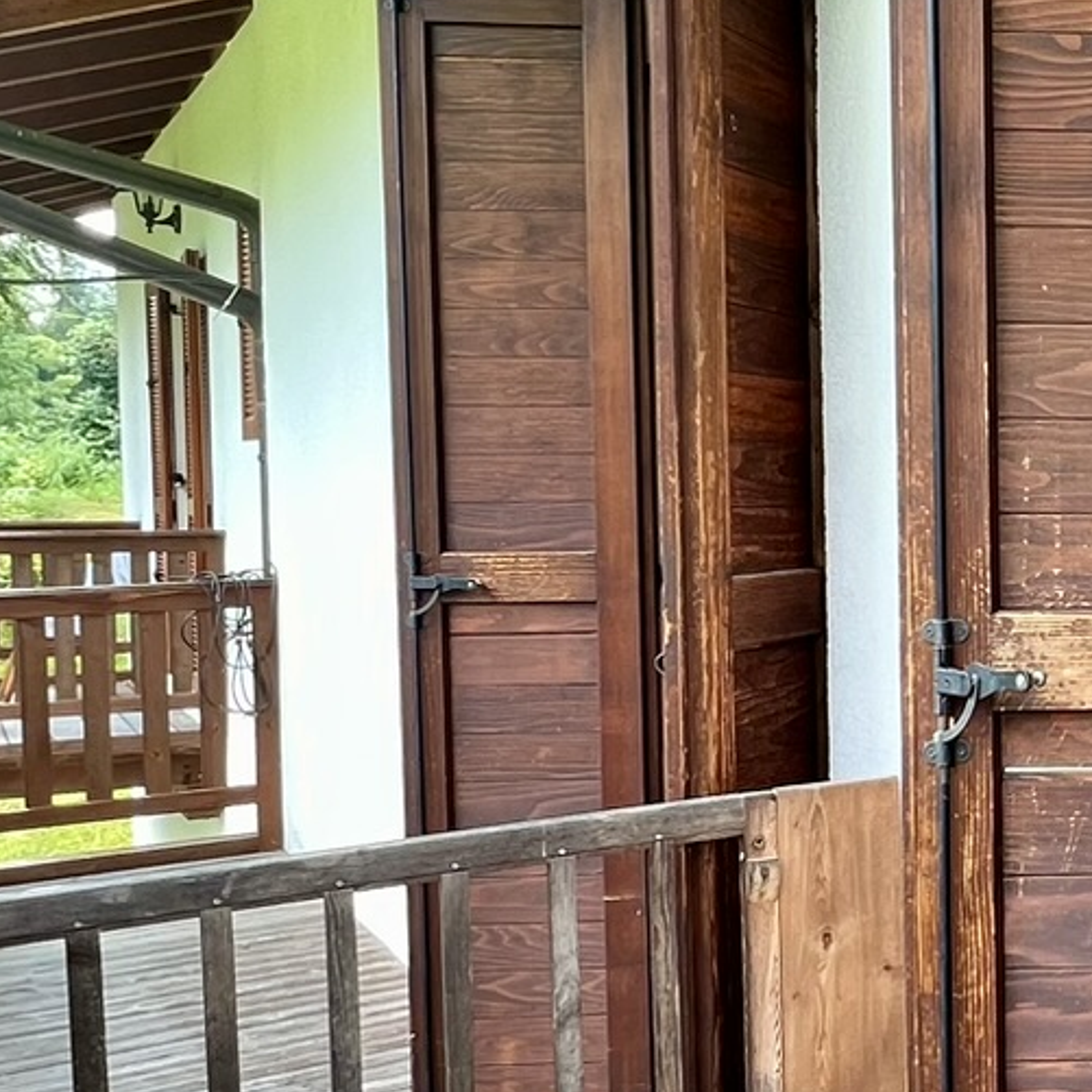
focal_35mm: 47
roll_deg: +0.3
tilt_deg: -2.3
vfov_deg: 36.1
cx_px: 1595
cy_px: 562
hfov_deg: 26.9
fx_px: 1677
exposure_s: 1/99
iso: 50
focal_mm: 1.57
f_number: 1.8
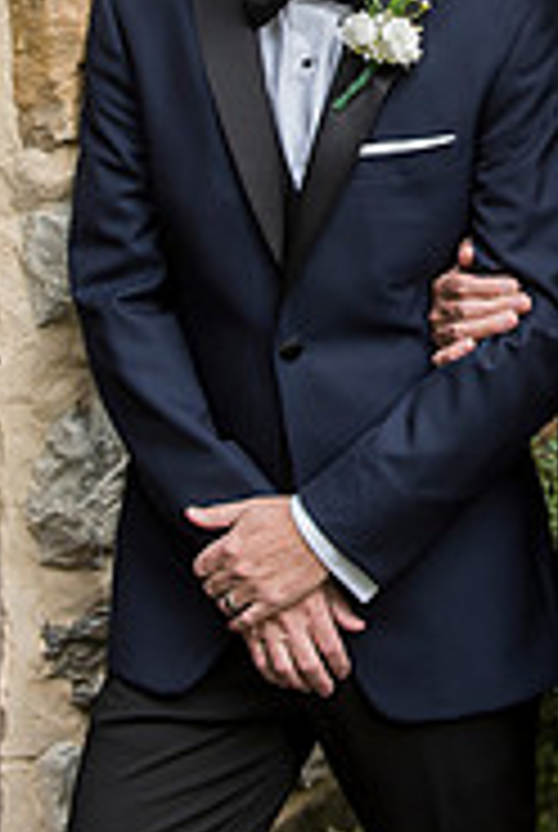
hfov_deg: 8.1
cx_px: 450
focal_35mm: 170
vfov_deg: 12.0
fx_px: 3937
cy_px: 31
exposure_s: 1/500
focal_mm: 70
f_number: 3.5
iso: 400
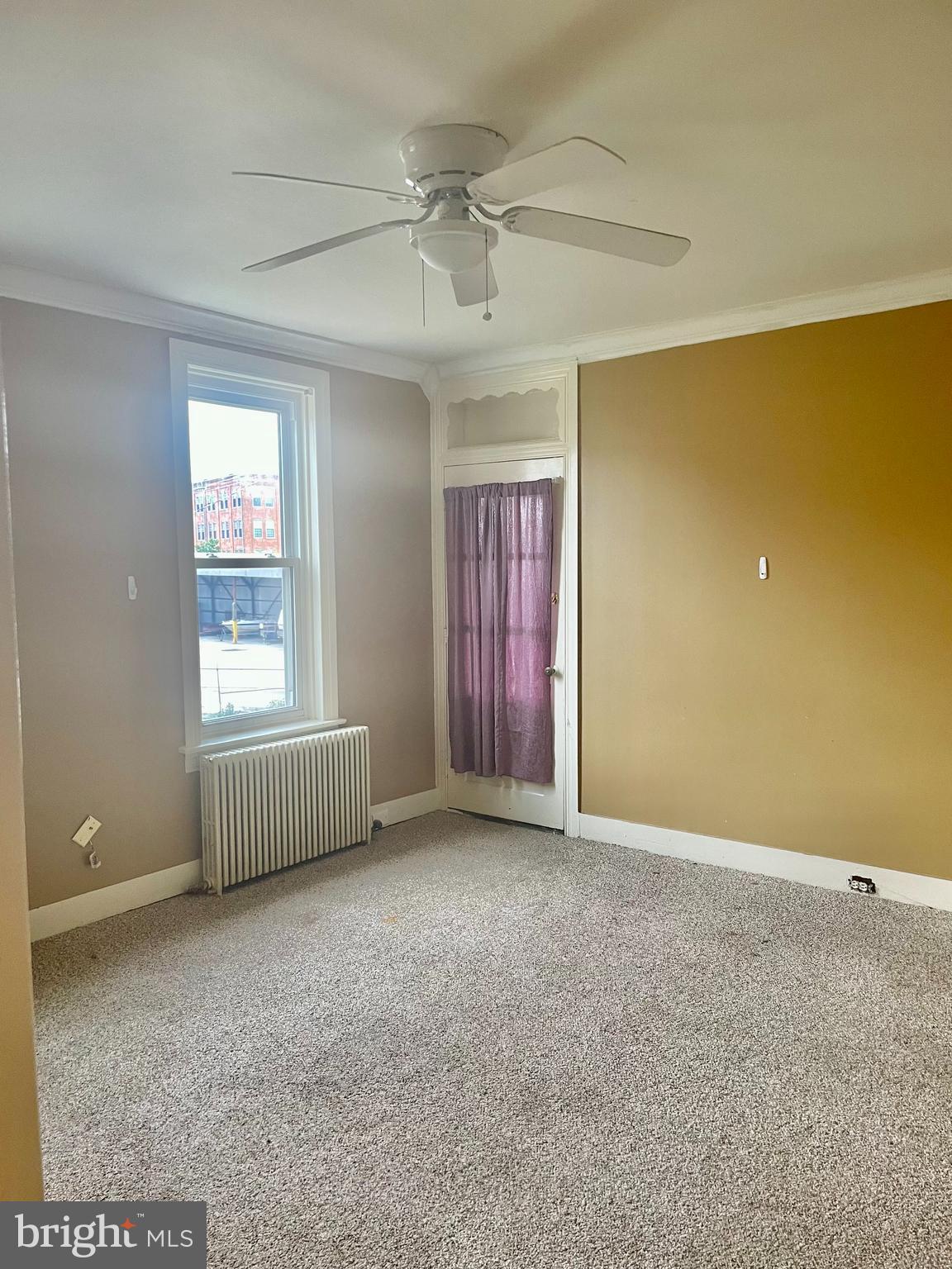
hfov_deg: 53.1
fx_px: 953
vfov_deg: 67.3
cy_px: 634
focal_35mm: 26
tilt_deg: -3.3
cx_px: 476
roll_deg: +2.0
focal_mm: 4.2
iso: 100
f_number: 1.6
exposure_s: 1/60
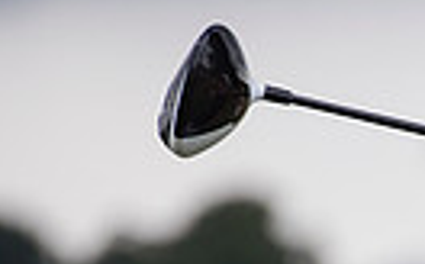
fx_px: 10384
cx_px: 741
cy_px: 507
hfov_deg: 2.3
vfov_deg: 1.5
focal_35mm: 898
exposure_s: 1/2000
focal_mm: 200
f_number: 4
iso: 400
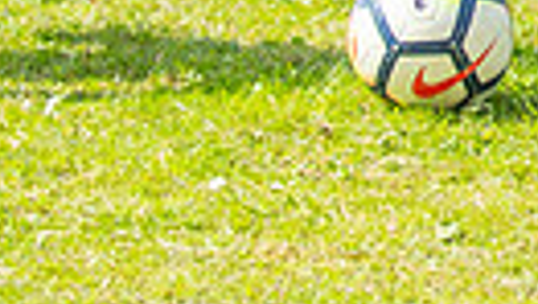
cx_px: 891
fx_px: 6940
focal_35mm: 486
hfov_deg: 4.4
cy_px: -438
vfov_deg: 2.5
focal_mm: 70
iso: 250
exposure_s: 1/1600
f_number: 3.2
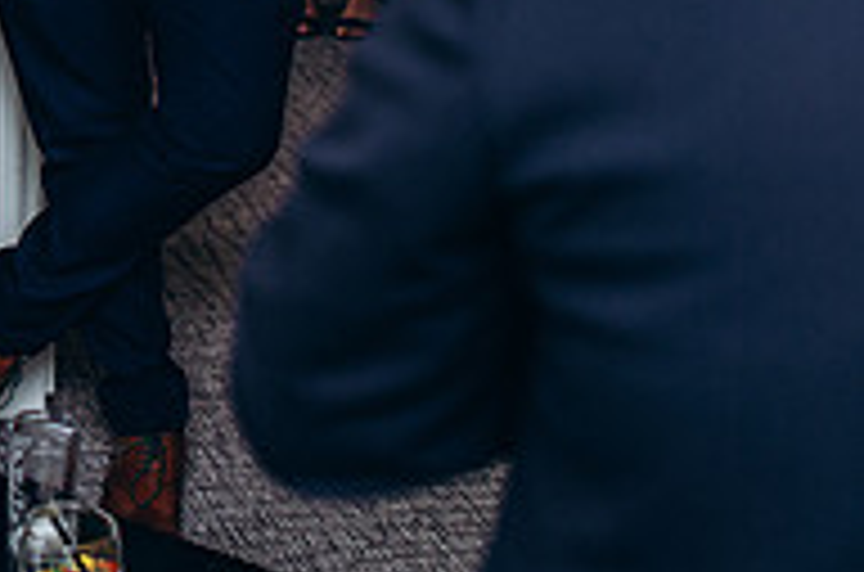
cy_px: -279
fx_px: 2538
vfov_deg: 12.3
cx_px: -436
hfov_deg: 17.4
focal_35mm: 106
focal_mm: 35
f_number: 2.5
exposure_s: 1/125
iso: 100
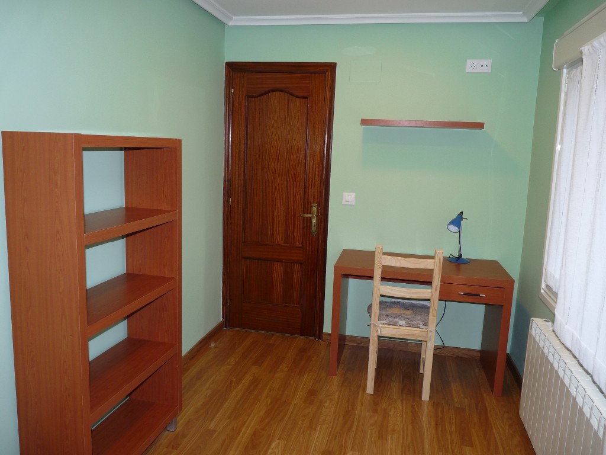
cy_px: 228
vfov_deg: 51.4
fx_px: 473
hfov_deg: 65.3
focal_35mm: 27
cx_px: 303
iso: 100
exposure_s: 1/30
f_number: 2.8
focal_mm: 4.8
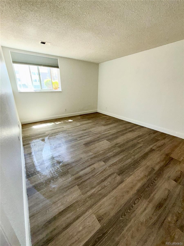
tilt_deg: -19.4
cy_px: 123
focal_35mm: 14
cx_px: 92
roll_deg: -0.8
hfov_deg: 85.7
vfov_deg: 102.1
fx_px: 99
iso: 80
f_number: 2.2
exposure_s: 1/122
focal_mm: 2.22
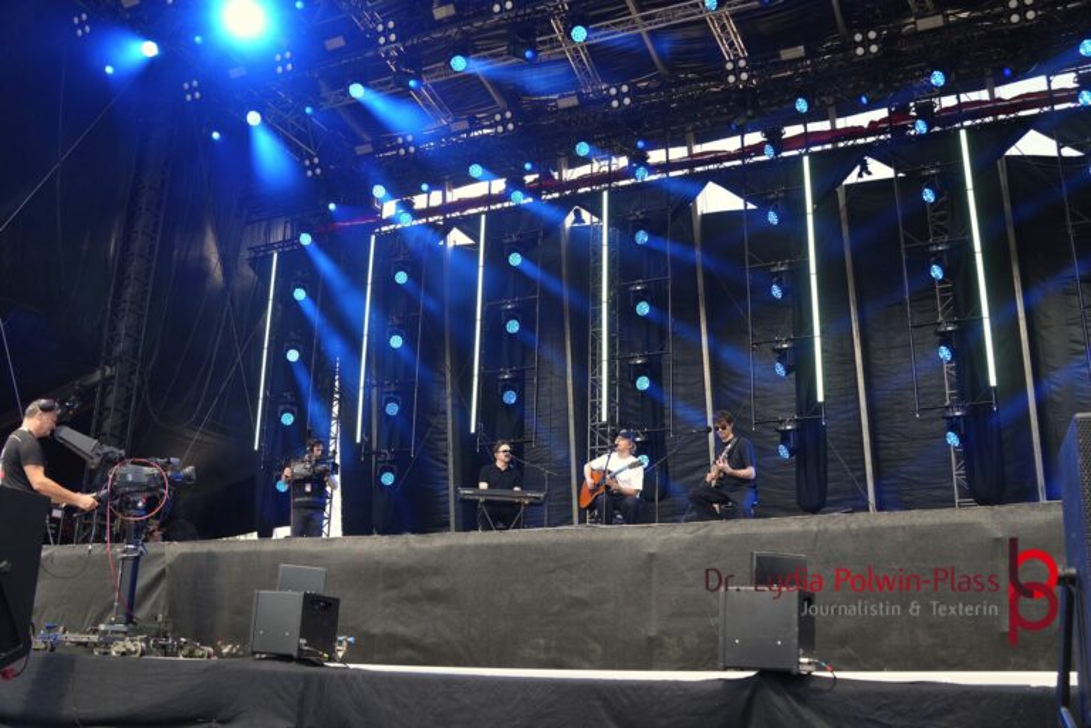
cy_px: 364
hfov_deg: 59.5
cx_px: 546
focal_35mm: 32
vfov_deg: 41.7
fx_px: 955
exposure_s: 1/160
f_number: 4
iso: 125
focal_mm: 21
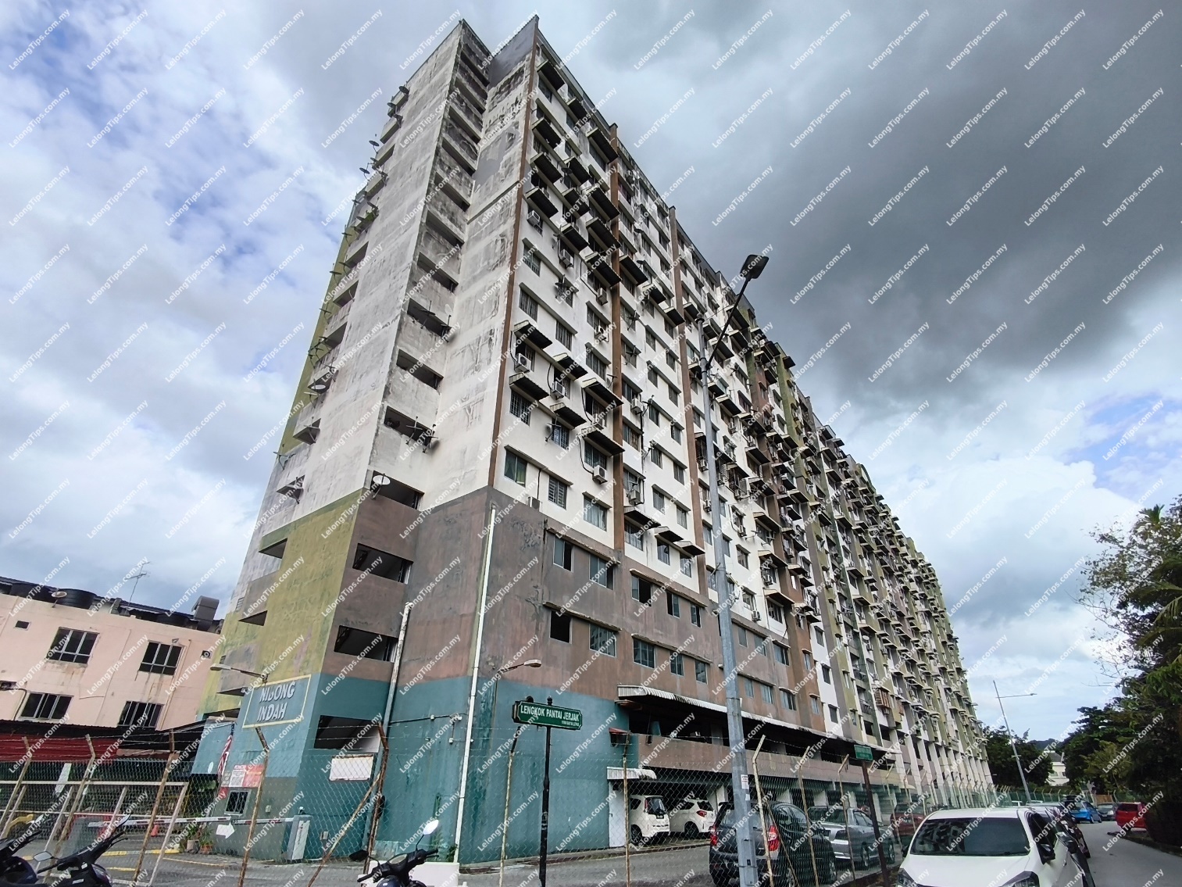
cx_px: 591
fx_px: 512
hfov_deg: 98.2
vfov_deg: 81.8
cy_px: 444
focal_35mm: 15
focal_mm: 1.65
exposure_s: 1/1867
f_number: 2.2
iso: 50
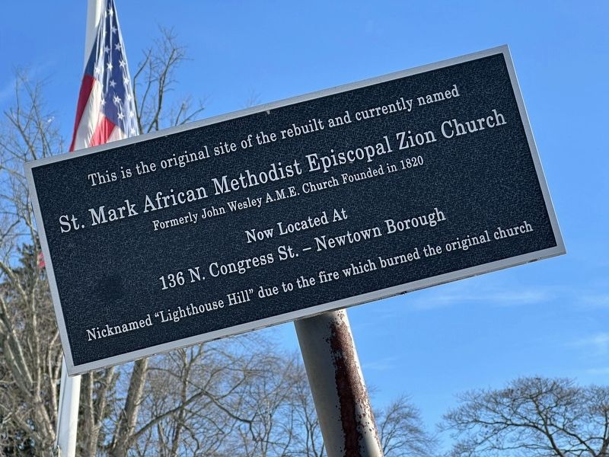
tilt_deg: +19.5
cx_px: 304
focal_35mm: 77
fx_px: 1355
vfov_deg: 19.1
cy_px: 228
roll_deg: -0.4
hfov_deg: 25.3
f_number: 2.8
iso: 32
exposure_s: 1/457
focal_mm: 9
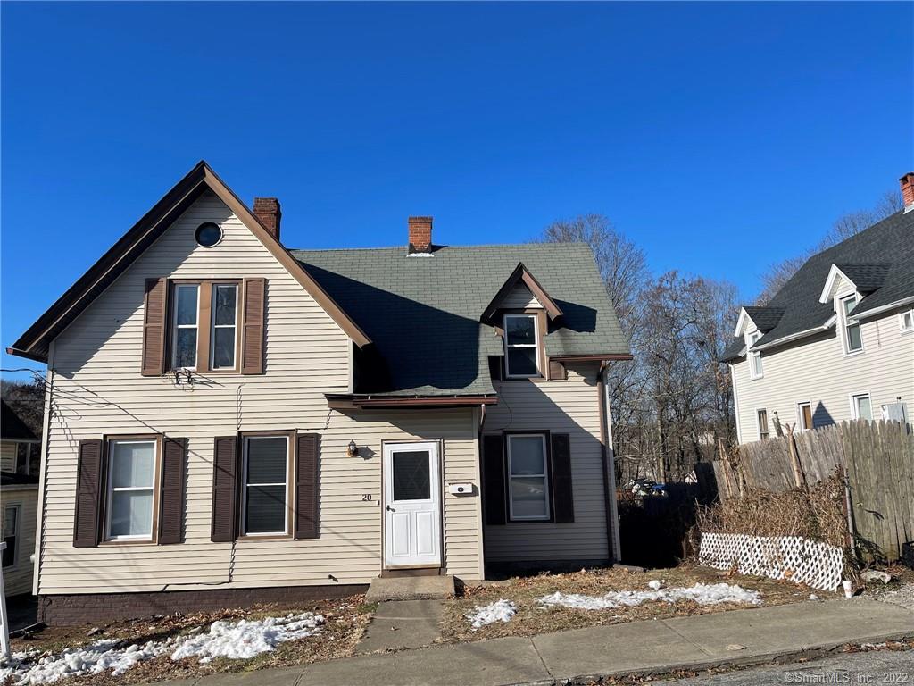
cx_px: 457
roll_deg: +1.0
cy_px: 343
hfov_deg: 67.3
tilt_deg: +8.6
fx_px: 687
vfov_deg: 53.1
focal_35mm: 26
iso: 32
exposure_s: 1/3922
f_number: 1.6
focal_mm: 5.1
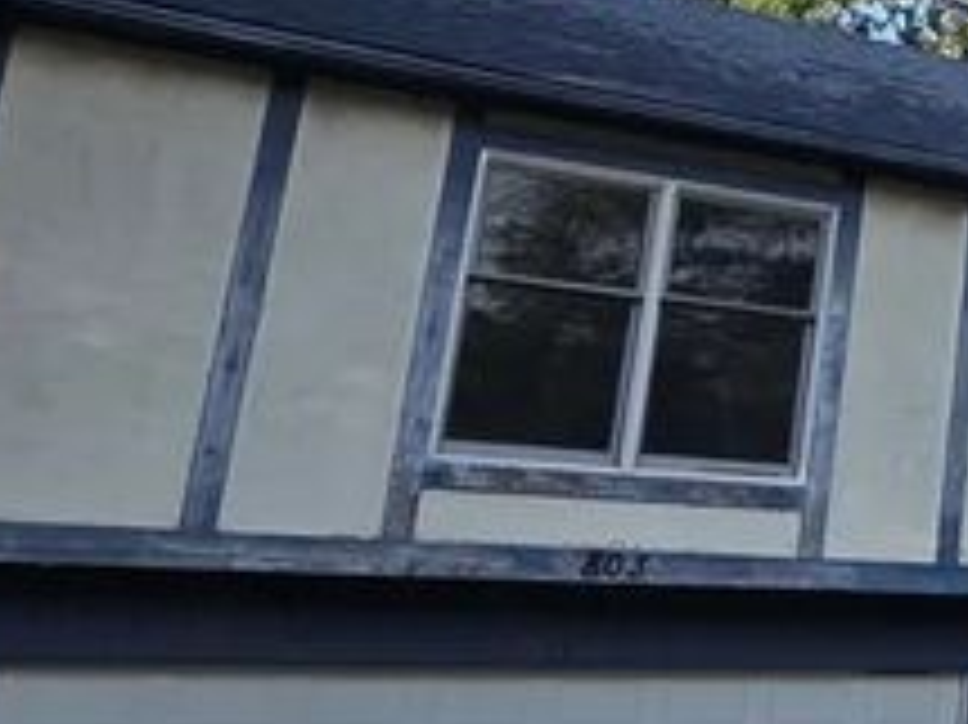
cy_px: 238
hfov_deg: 21.0
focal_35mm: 62
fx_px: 1733
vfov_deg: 23.5
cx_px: 1751
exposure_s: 1/512
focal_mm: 2.2
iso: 50
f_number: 2.2
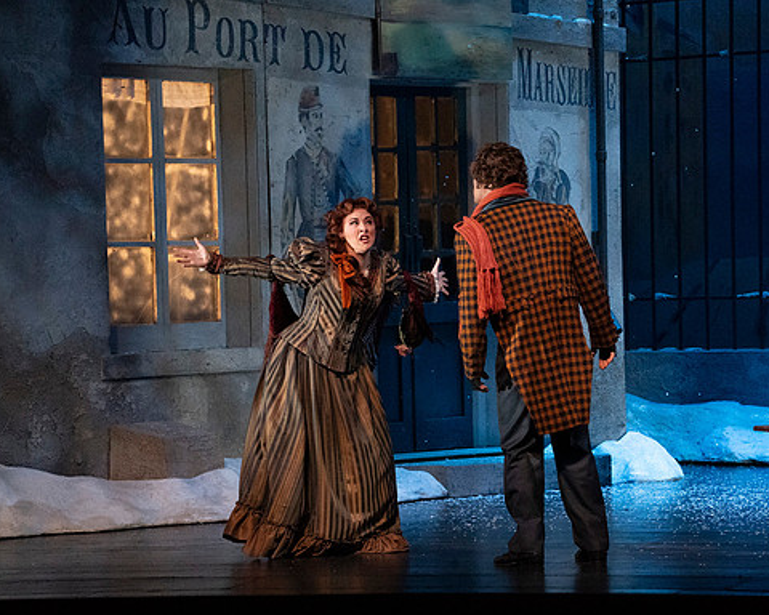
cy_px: 308
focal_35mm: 227
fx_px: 5166
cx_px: 433
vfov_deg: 6.8
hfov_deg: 8.5
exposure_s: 1/320
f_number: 11
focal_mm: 200
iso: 20000
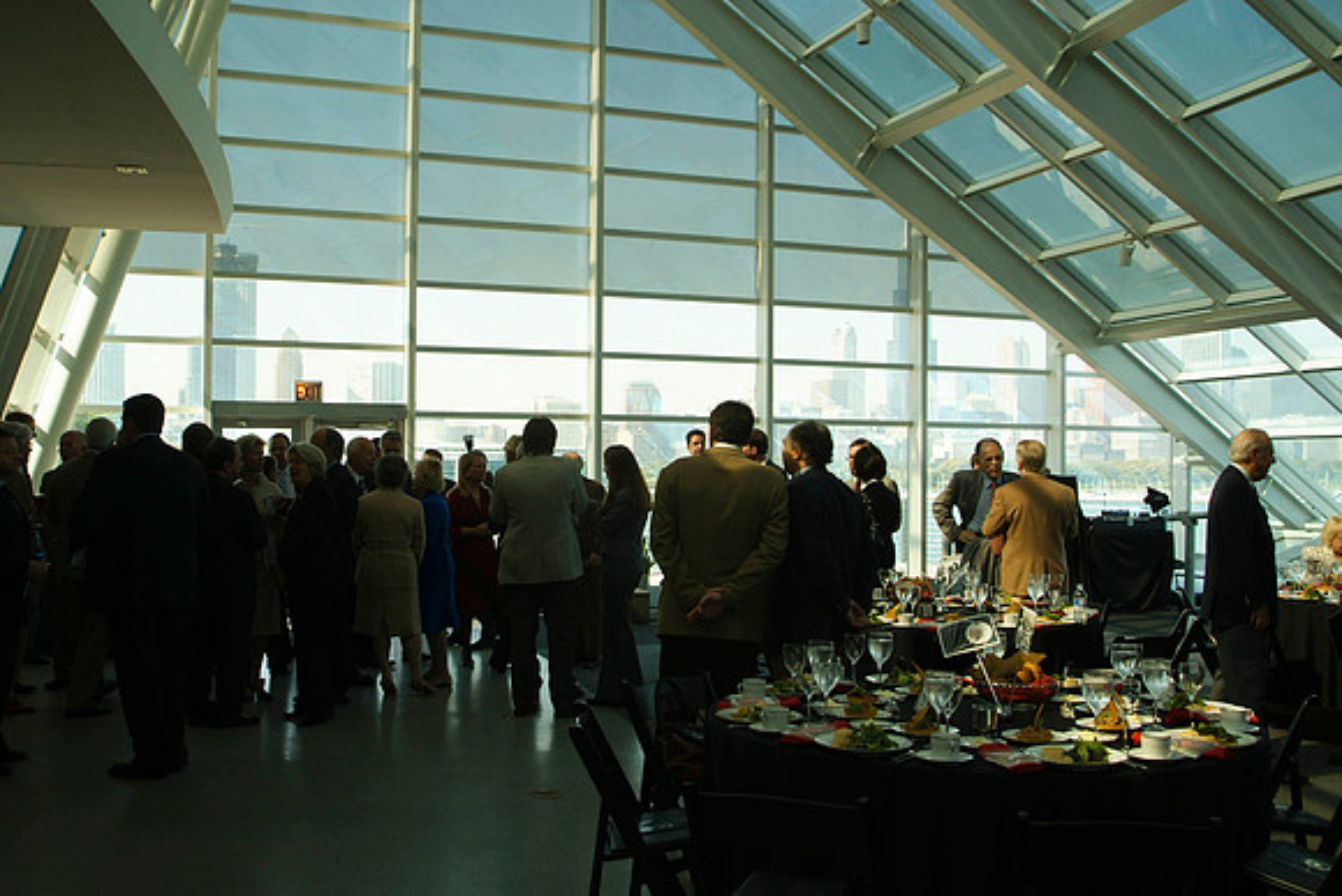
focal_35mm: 36
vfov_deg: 36.9
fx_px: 1342
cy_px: 448
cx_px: 671
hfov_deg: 53.1
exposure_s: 1/45
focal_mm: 24
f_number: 8
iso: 200
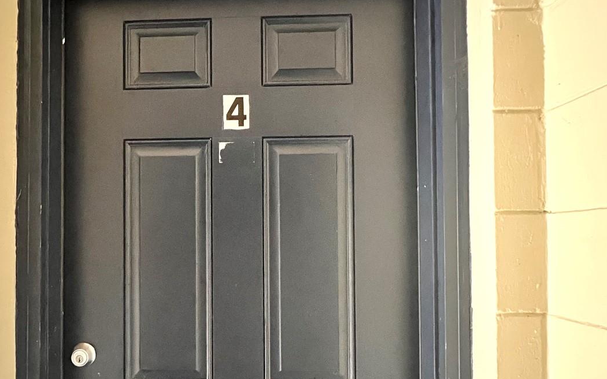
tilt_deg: +1.7
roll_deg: -0.3
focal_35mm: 21
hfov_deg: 80.7
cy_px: 234
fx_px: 347
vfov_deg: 56.7
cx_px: 227
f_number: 1.8
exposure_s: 1/26
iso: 2000
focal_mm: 1.57
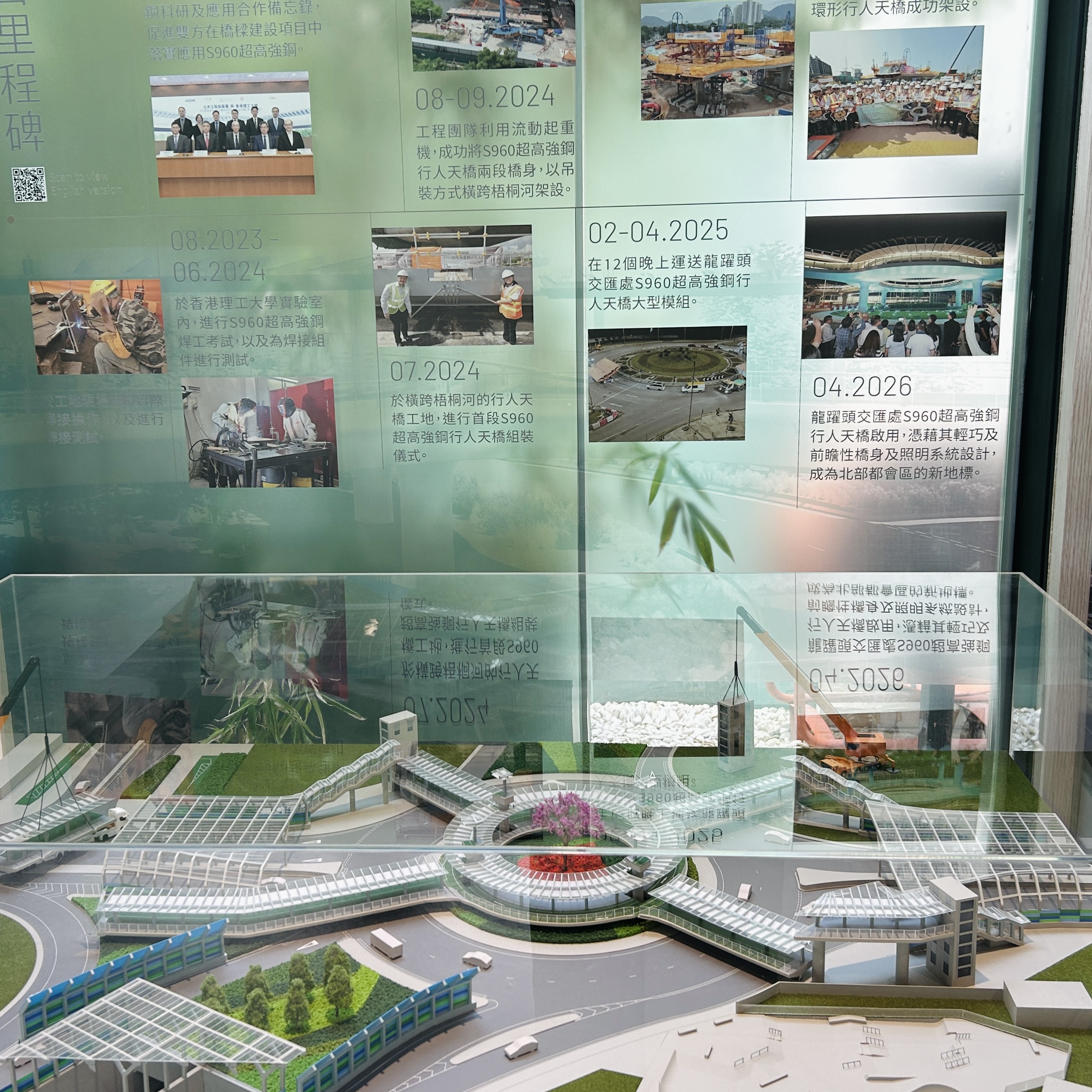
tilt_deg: -12.5
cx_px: 505
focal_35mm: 35
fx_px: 1249
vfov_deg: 47.2
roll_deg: +0.5
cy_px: 520
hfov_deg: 47.2
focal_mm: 5.7
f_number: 1.5
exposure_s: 1/121
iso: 50
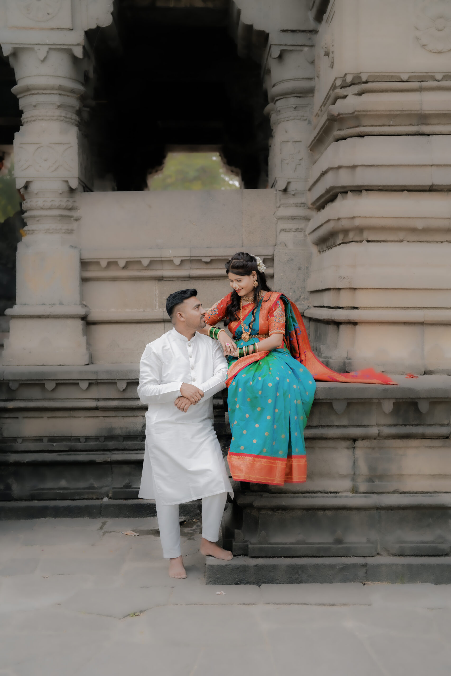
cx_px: 226
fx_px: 939
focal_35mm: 50
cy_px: 338
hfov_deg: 27.0
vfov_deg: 39.6
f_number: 2.2
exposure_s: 1/1000
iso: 200
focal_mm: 50
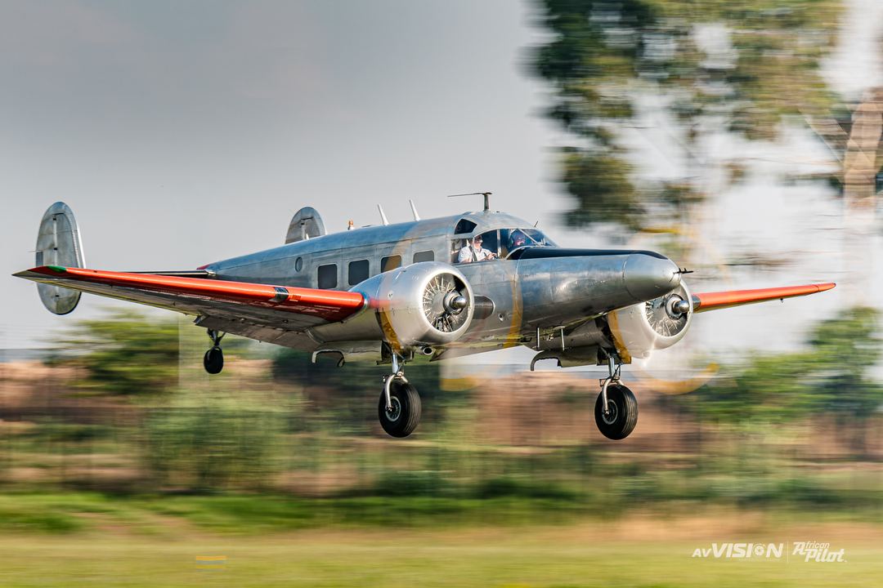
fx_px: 18258
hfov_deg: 2.8
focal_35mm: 744
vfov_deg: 1.8
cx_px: 342
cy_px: 277
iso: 100
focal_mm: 400
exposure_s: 1/80
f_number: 10
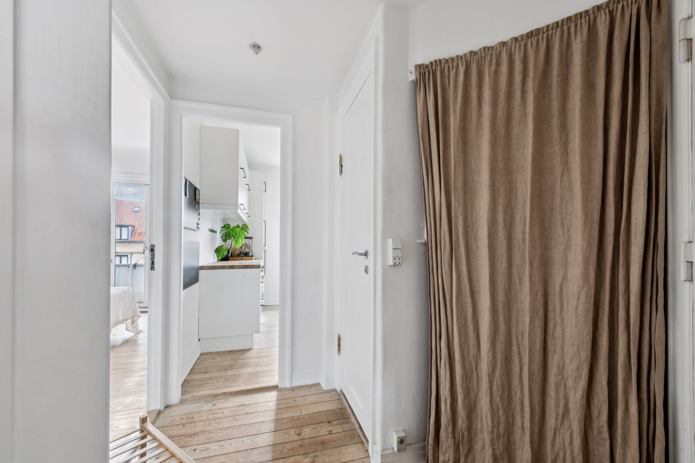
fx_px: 270
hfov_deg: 104.3
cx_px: 348
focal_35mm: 14
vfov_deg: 81.2
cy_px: 232
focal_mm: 14
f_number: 10
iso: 200
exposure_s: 1/1.25
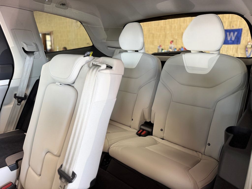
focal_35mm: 24
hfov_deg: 71.6
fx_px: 175
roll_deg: +0.3
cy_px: 94
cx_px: 126
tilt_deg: -14.9
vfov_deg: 56.8
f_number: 1.78
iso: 200
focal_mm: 6.76
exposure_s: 1/60
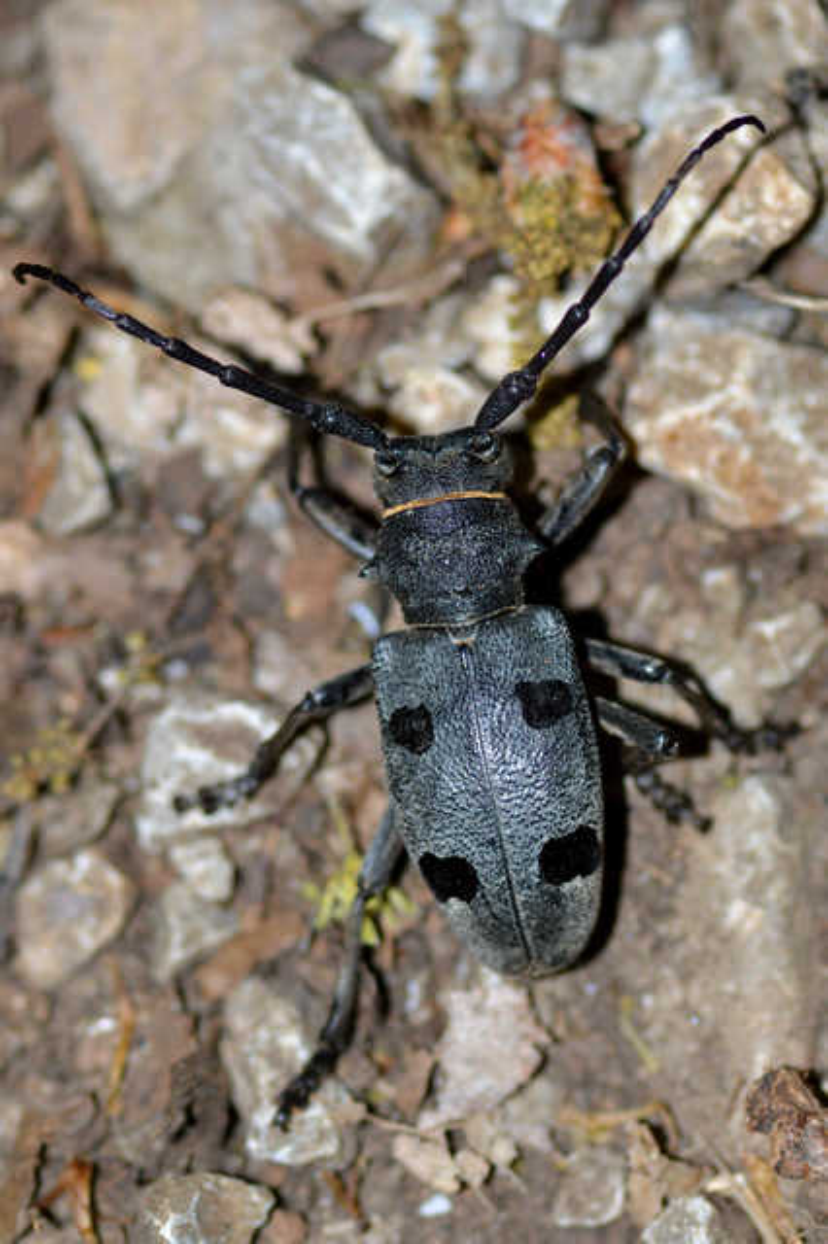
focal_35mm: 150
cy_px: 622
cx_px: 414
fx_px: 5180
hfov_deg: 9.1
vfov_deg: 13.7
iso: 100
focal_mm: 100
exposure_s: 1/125
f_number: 8
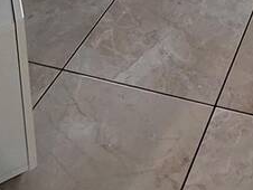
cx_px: 288
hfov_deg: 25.7
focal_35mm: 69
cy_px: -306
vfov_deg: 13.3
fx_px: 505
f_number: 2.2
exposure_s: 1/60
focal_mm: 2.2
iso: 200
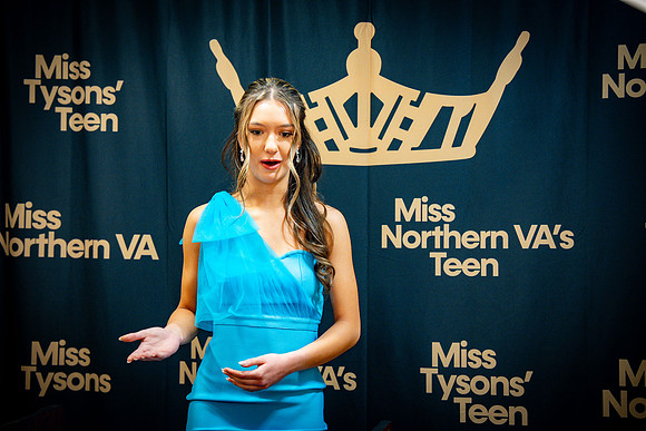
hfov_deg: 28.8
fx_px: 1256
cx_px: 323
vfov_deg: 19.5
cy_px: 216
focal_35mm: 70
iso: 1600
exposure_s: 1/125
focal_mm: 70
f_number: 2.8
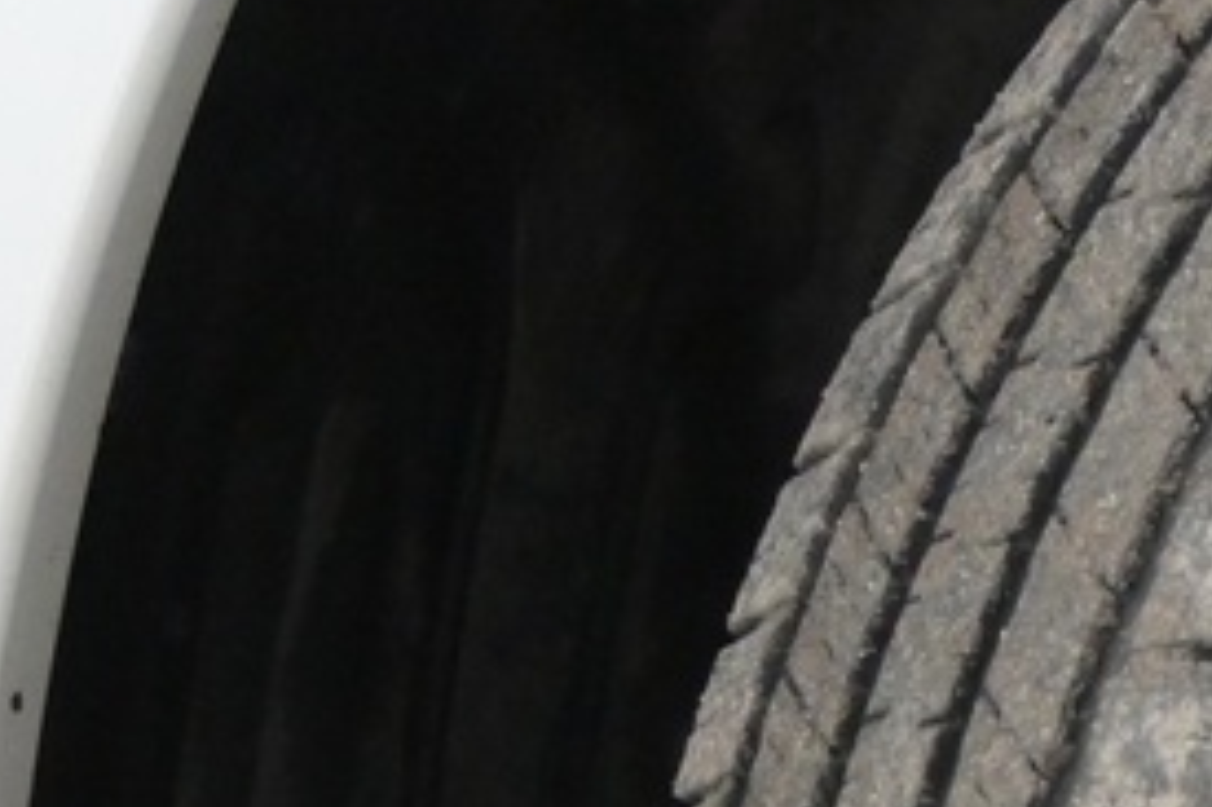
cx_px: 2763
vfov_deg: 5.9
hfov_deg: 8.3
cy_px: 1323
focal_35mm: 230
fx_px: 7738
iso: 2500
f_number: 4.5
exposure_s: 1/80
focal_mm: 26
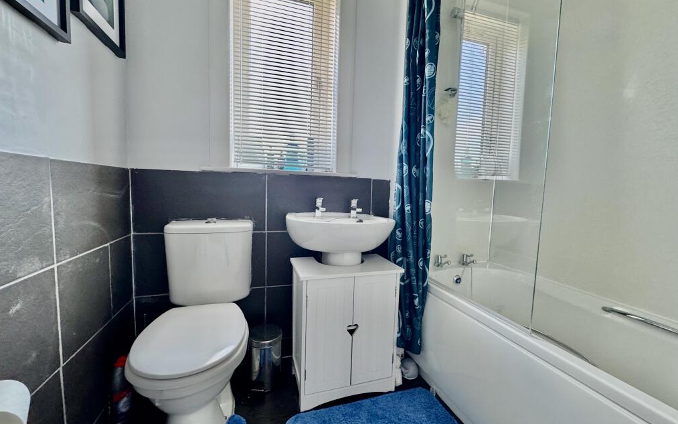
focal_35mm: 15
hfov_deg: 101.5
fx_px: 277
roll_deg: -2.0
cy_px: 211
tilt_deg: -4.2
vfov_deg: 74.8
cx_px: 339
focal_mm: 2.22
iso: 250
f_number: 2.2
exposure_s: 1/99
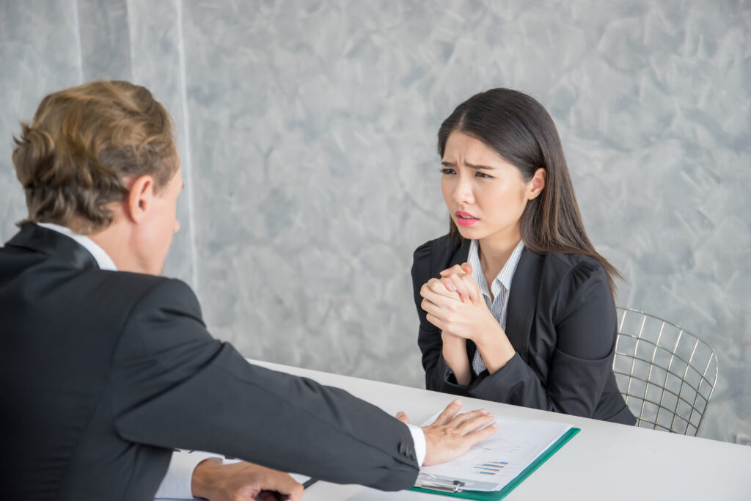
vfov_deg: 21.2
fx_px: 1335
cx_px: 376
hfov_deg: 31.4
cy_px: 250
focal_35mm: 64
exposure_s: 1/125
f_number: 4
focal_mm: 64
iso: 800
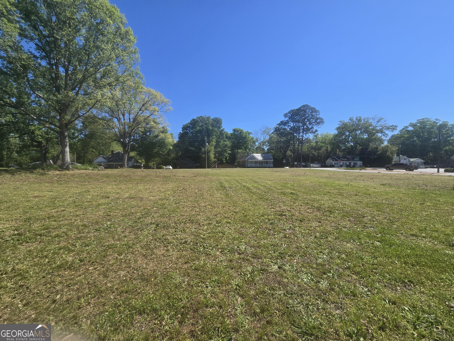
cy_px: 170
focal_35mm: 13
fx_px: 170
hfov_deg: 106.2
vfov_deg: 89.9
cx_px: 227
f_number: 2.2
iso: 50
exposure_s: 1/2339
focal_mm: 2.2
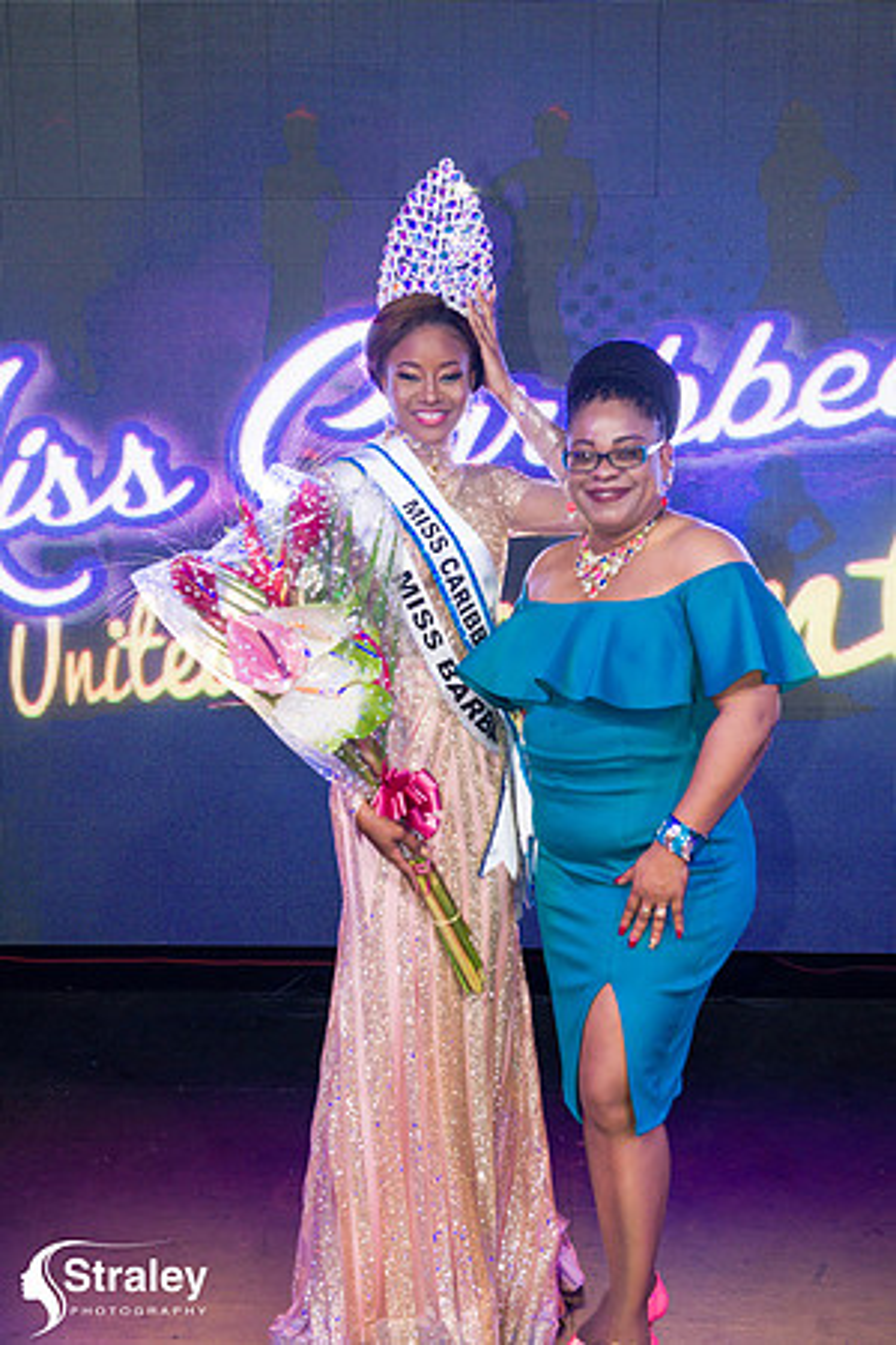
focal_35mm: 50
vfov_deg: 39.6
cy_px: 672
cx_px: 448
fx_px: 1867
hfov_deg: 27.0
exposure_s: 1/160
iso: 4000
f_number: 5
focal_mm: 50
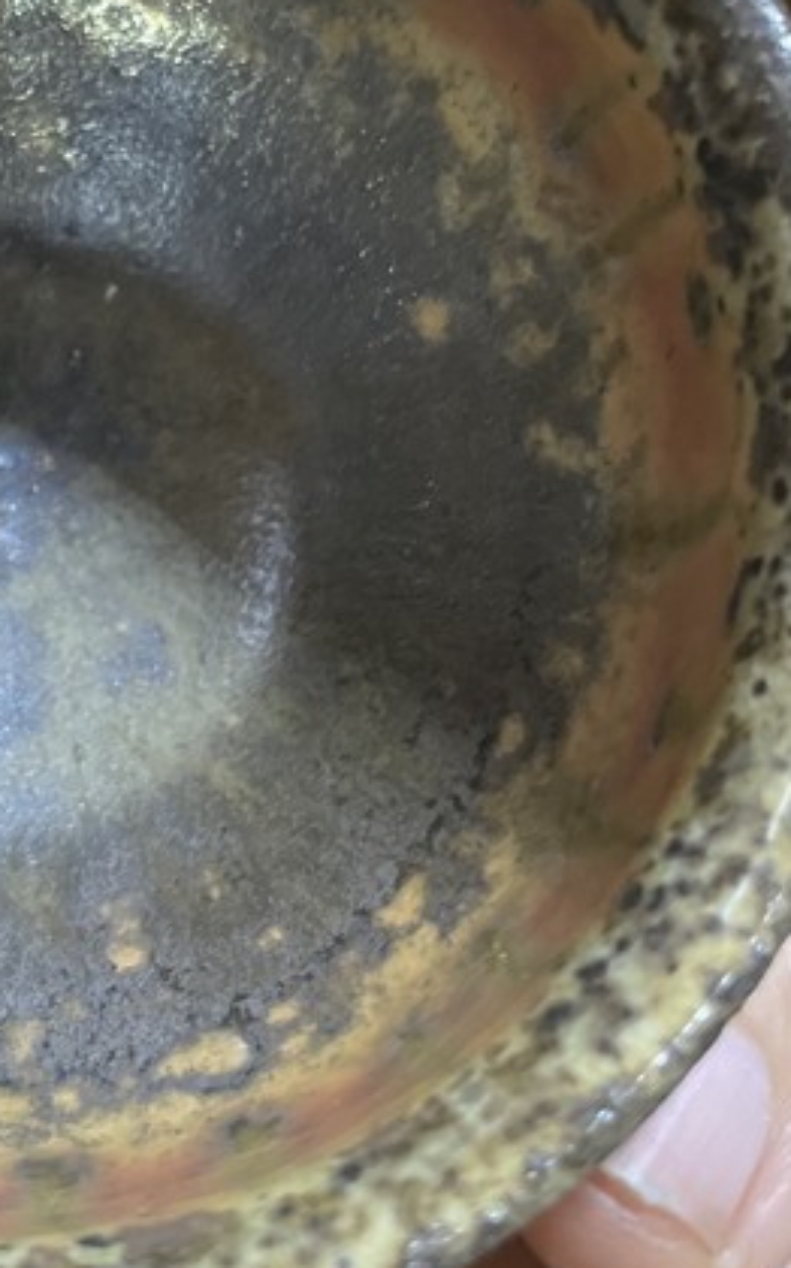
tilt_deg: -26.7
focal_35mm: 63
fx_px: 2176
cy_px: 299
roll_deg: +1.2
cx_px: 6
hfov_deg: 20.0
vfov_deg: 31.8
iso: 500
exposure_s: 1/40
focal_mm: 4.2
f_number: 1.6
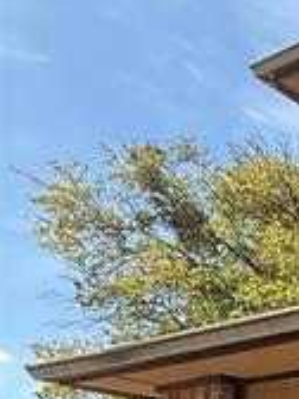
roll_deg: -0.3
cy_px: 487
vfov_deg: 26.6
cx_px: 681
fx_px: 737
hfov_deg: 15.3
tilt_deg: +6.1
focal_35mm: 64
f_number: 2.2
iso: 64
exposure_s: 1/479
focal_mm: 2.22
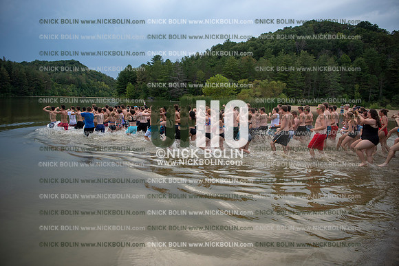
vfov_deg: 53.2
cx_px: 200
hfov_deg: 73.7
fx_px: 266
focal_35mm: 24
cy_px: 133
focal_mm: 24
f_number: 3.2
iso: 160
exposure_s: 1/800
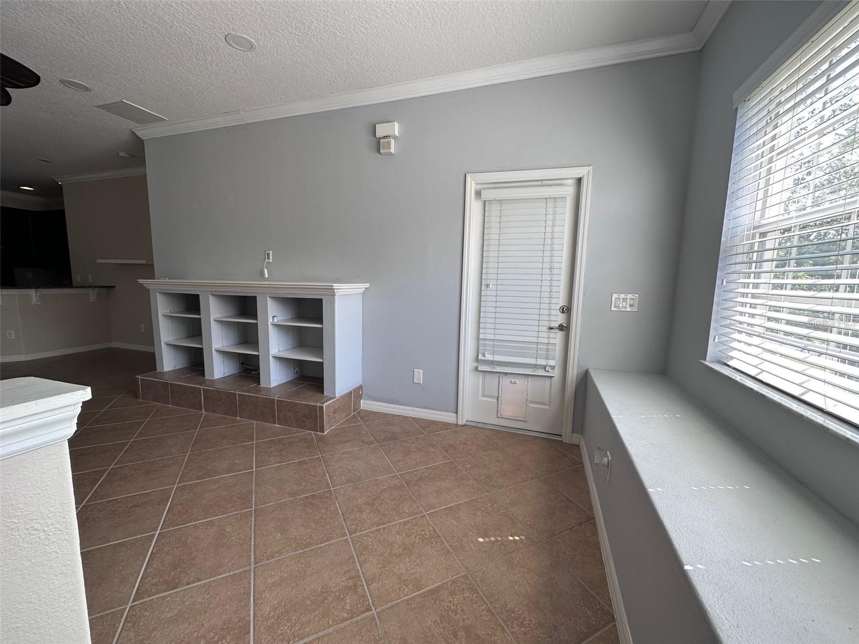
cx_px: 430
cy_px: 322
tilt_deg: -7.4
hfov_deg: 102.1
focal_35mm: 14
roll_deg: -1.3
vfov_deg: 85.7
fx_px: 347
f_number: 2.2
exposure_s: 1/104
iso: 40
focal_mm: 2.22
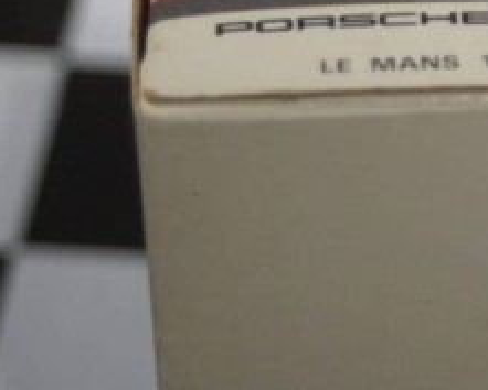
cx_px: 583
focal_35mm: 191
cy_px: -33
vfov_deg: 8.0
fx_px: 2760
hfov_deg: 10.0
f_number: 4.5
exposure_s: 1/160
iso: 2500
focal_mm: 50
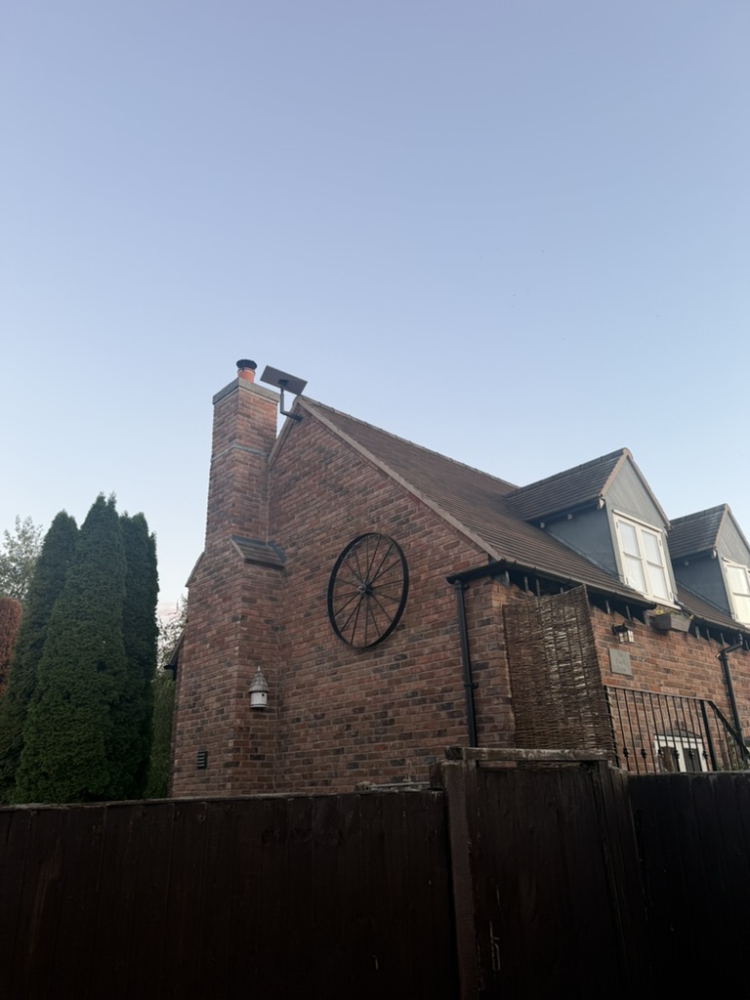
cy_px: 500
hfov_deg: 56.8
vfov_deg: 71.6
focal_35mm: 24
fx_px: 693
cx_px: 375
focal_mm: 6.76
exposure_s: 1/128
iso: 50
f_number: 1.78
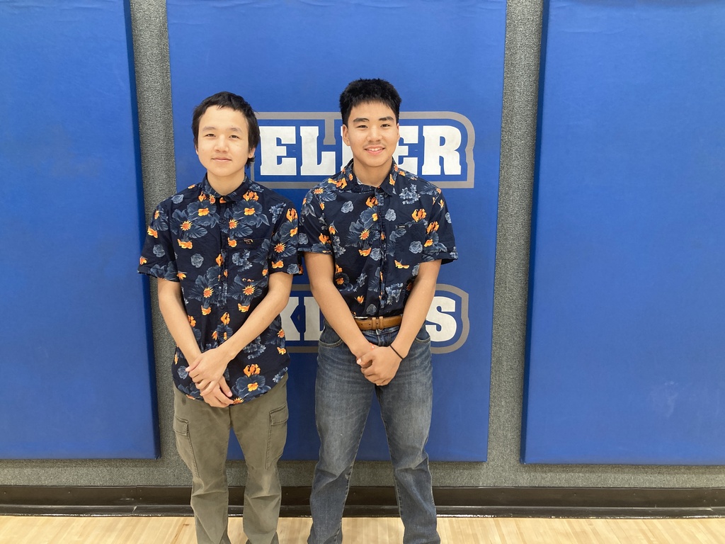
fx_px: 586
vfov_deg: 49.7
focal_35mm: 28
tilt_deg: -9.3
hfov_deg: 63.4
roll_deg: -0.1
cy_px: 272
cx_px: 362
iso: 100
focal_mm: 3.99
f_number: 1.8
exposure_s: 1/60
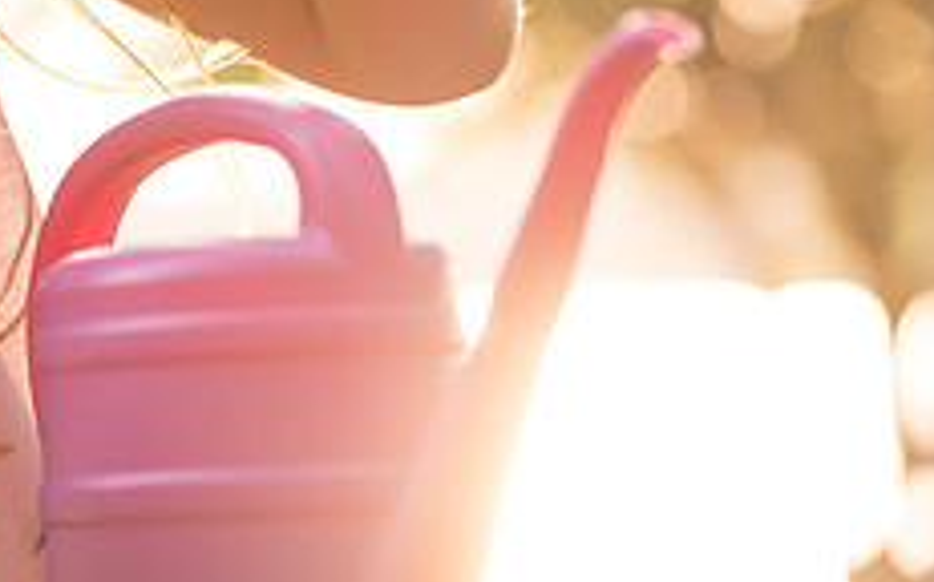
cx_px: 81
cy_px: -156
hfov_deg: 9.6
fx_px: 5545
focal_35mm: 218
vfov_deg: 6.0
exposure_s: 1/640
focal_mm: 85
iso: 1000
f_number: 3.5
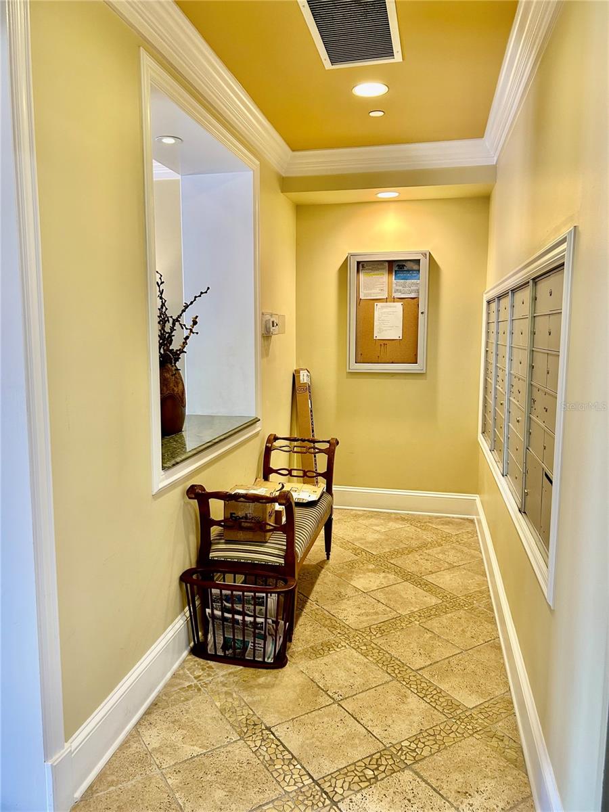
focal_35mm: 26
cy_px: 406
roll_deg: -0.9
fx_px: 610
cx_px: 304
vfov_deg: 67.3
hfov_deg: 53.1
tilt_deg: -6.5
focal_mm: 5.7
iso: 160
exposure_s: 1/60
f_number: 1.5
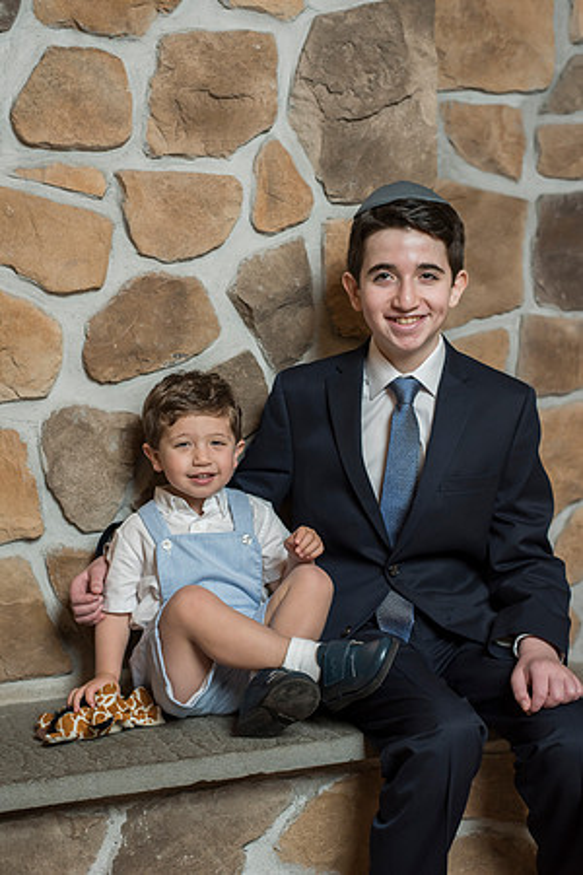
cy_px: 438
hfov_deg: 27.0
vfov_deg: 39.6
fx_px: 1214
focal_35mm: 50
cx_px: 292
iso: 800
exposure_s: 1/125
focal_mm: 50
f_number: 4
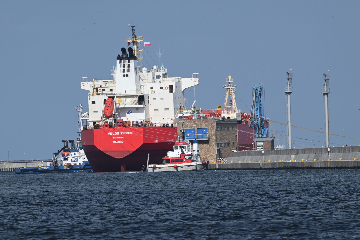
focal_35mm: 600
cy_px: 120
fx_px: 6000
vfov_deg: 2.3
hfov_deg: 3.4
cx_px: 180
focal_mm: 600
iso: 640
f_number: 18
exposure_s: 1/640
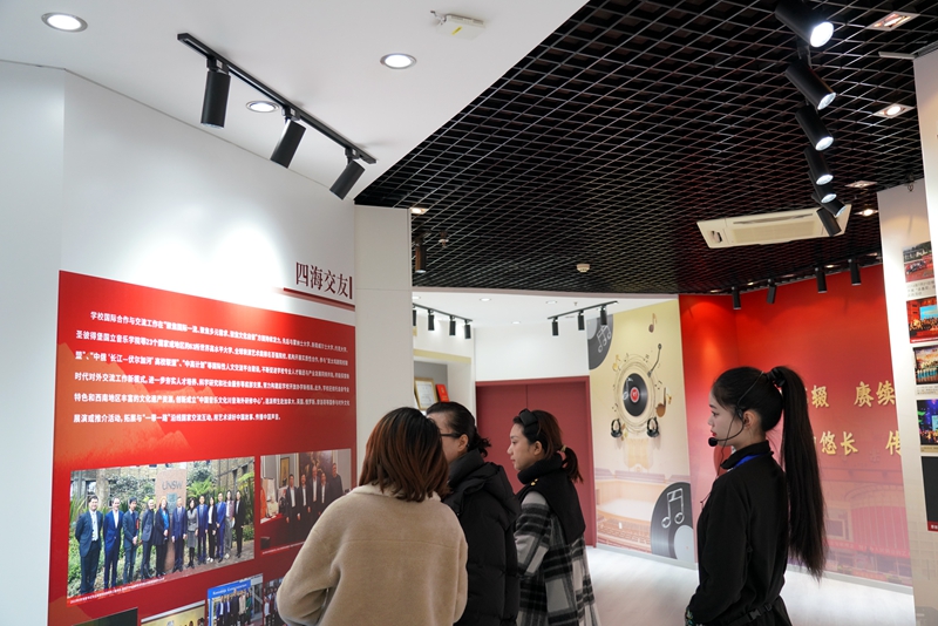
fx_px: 860
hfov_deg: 57.2
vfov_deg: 40.0
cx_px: 469
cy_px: 313
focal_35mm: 33
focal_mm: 33
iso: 1600
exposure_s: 1/160
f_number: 4
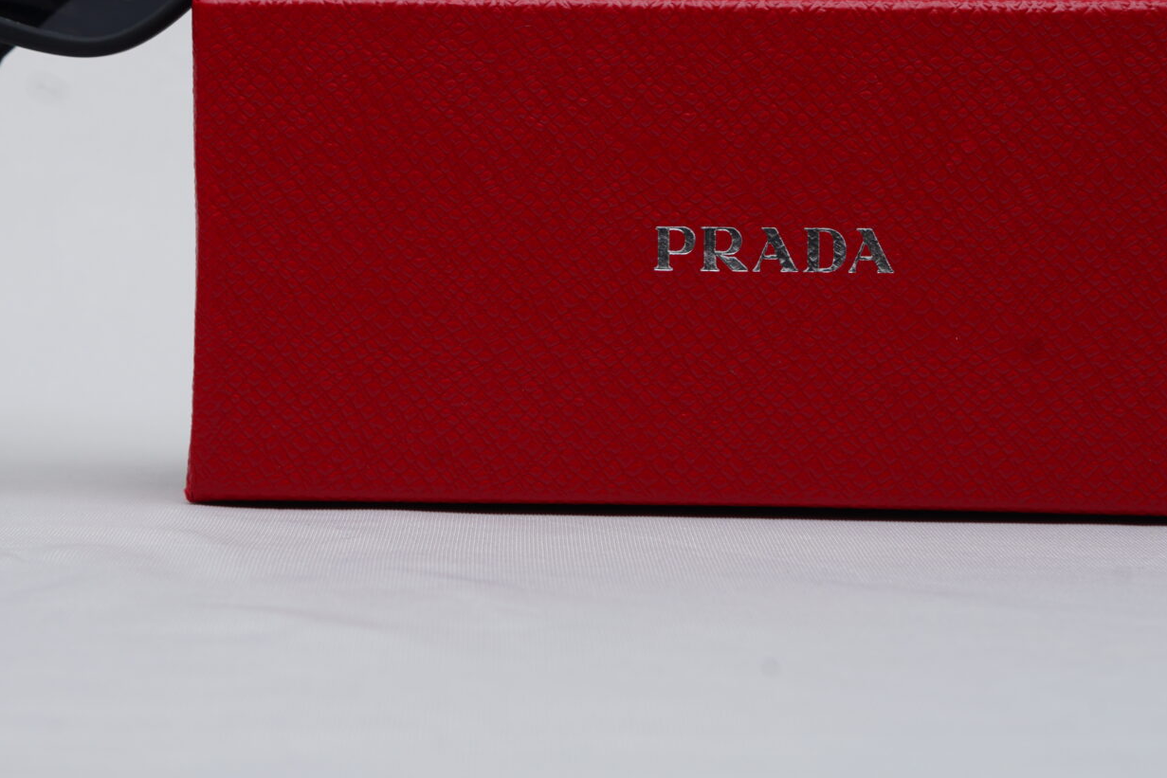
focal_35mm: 104
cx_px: 514
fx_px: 3371
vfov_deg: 13.0
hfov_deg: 19.6
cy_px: 48
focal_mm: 50
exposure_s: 1/160
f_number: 9
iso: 100
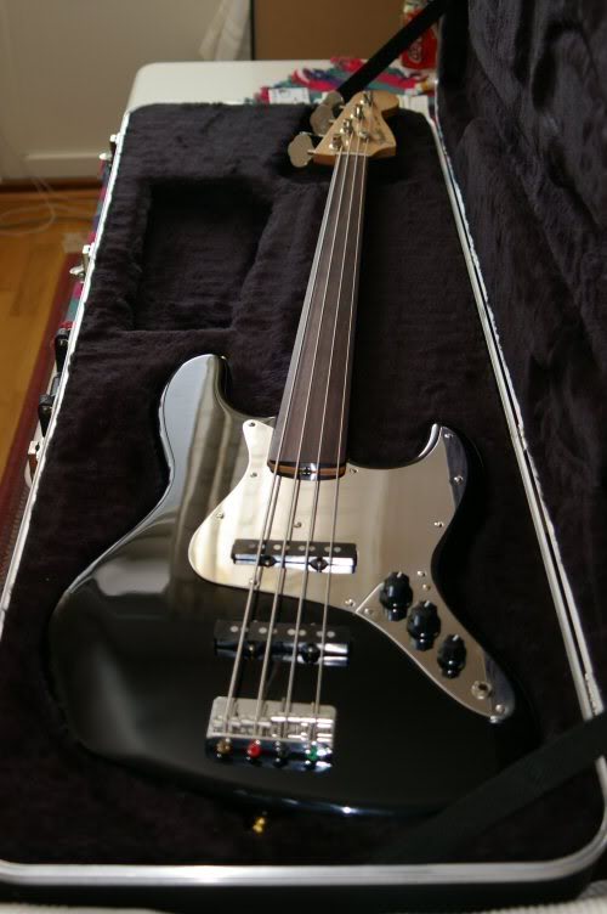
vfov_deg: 40.0
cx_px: 304
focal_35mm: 50
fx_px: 1254
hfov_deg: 27.2
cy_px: 457
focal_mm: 33
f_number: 3.5
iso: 200
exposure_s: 1/3.33
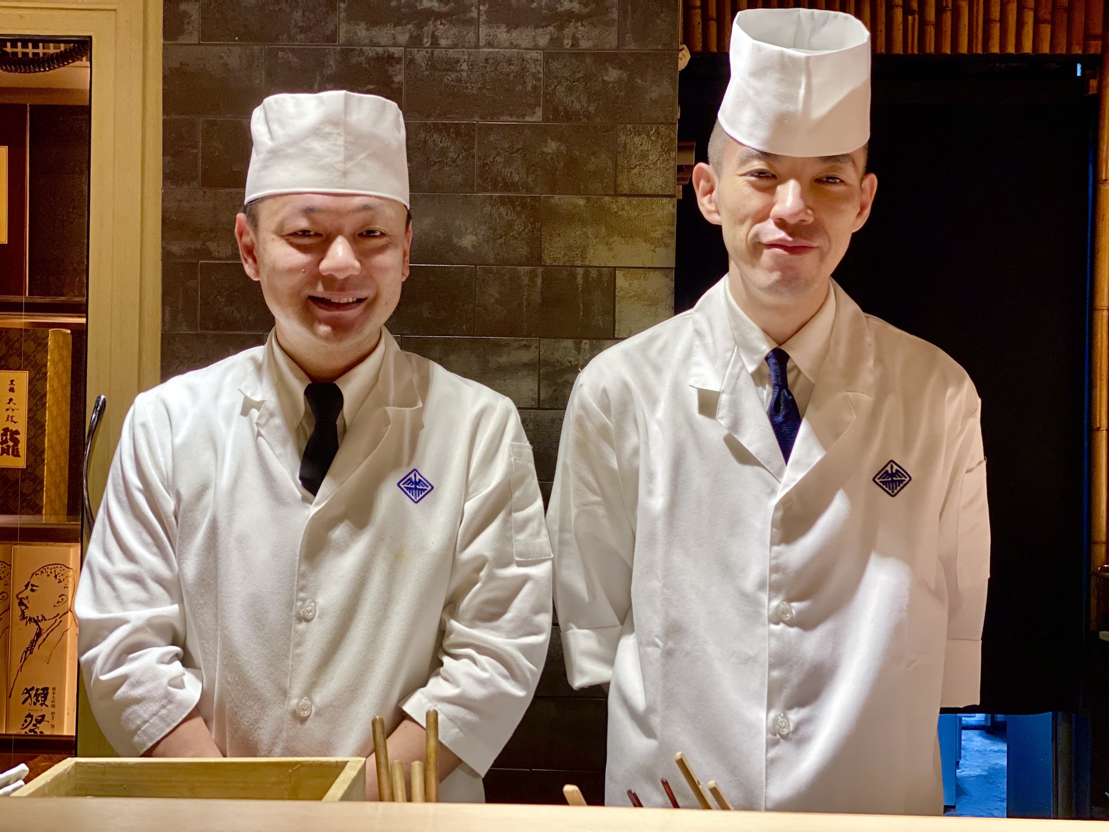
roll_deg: -1.6
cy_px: 416
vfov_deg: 28.0
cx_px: 554
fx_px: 1666
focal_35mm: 52
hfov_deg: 36.8
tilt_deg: +0.0
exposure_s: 1/40
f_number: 2
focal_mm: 6
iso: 200
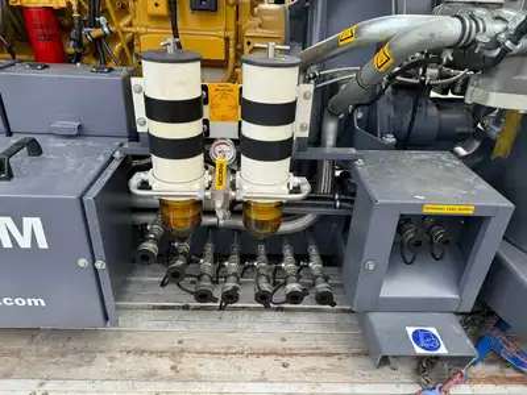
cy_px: 198
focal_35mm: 24
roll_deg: -0.1
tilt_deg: -30.2
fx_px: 365
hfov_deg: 71.6
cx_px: 264
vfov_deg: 56.8
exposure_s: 1/390
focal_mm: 6.86
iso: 80
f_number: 1.78
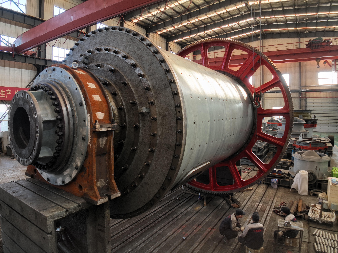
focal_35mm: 27
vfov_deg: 51.3
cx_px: 160
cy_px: 117
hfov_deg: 65.3
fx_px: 264
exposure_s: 1/15
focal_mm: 12.29
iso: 110
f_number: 2.8
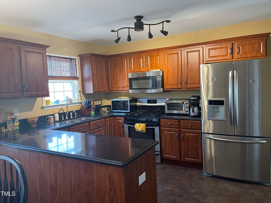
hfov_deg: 69.4
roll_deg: +2.2
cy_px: 102
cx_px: 136
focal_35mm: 25
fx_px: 196
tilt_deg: -5.7
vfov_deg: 54.9
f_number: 1.6
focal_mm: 5.1
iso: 250
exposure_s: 1/60
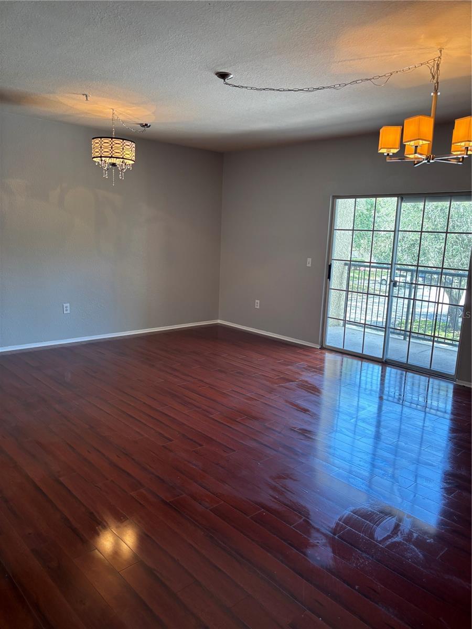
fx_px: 473
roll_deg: -2.2
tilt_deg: -10.0
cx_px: 236
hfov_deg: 53.1
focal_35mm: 26
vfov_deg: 67.3
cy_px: 314
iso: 80
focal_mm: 5.96
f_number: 1.6
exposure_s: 1/60
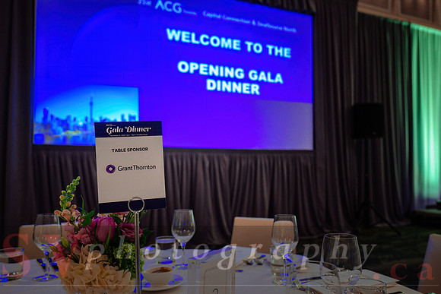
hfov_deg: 61.7
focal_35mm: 30
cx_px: 249
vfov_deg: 43.6
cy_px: 161
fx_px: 367
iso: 800
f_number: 3.5
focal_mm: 26.5
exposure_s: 1/40
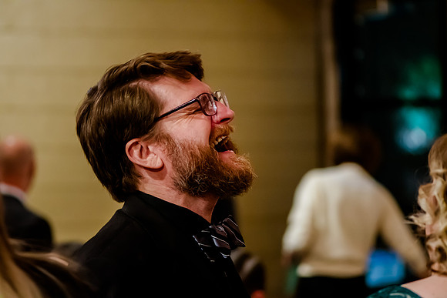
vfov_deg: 8.7
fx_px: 1956
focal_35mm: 158
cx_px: 224
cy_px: 149
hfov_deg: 13.0
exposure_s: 1/100
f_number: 2.8
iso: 4000
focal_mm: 105
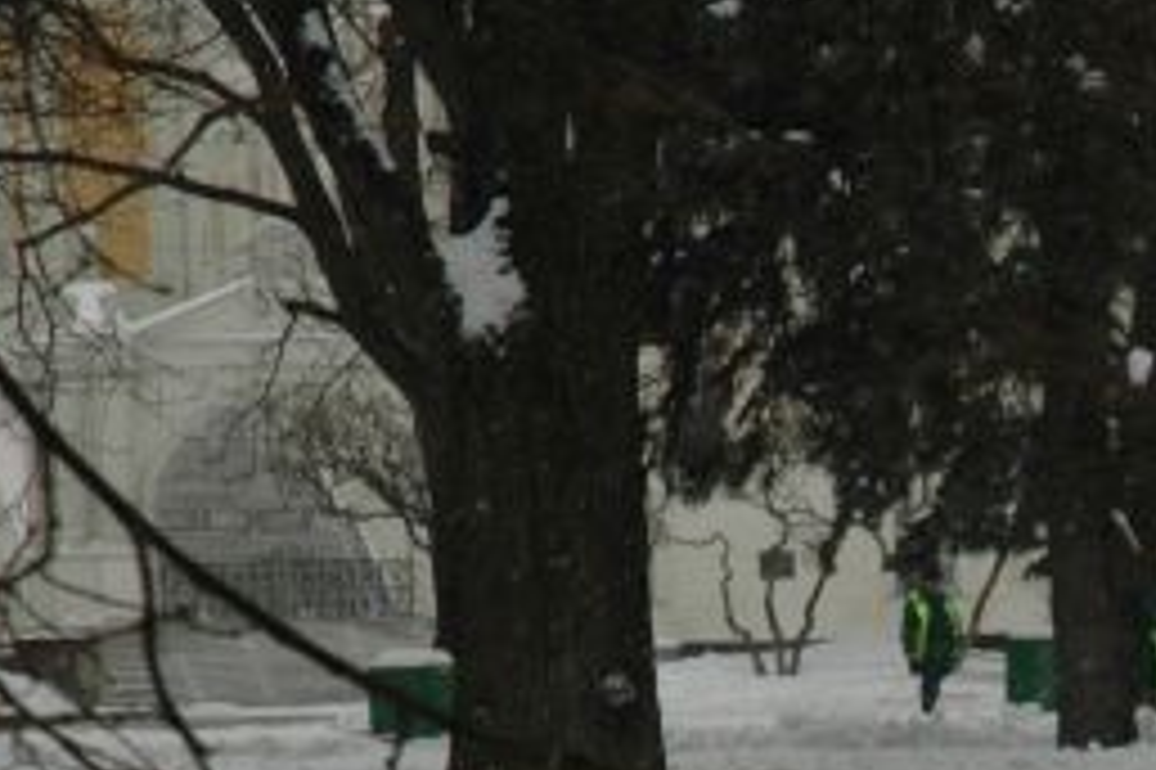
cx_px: 1343
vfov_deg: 4.6
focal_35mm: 295
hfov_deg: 6.9
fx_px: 9466
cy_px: 1049
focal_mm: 70
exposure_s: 1/100
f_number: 9
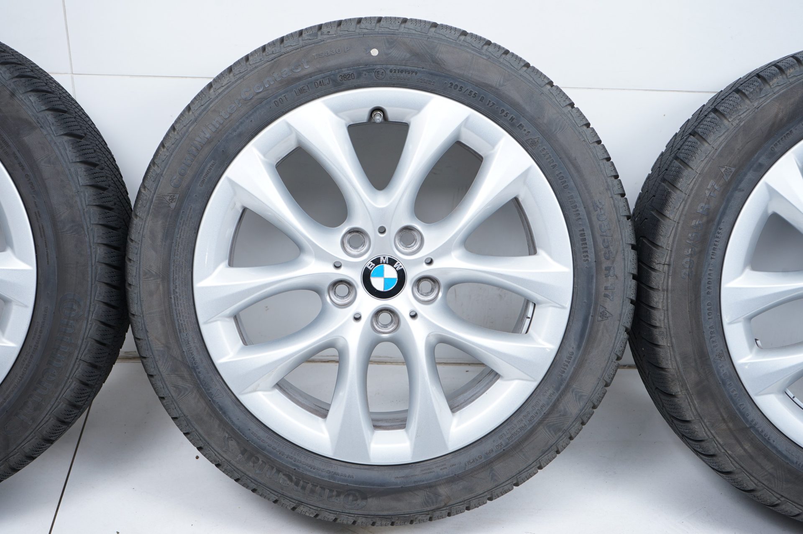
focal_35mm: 50
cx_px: 402
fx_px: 1114
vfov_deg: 27.0
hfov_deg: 39.6
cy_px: 267
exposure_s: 1/125
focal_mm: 50
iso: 250
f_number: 7.1
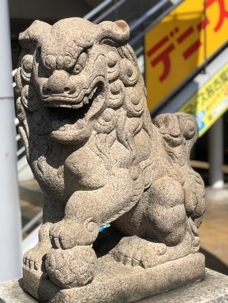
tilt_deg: -7.9
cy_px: 152
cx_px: 114
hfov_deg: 25.7
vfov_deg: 33.8
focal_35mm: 57
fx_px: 500
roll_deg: +2.0
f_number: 2.8
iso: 20
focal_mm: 6.6
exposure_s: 1/923
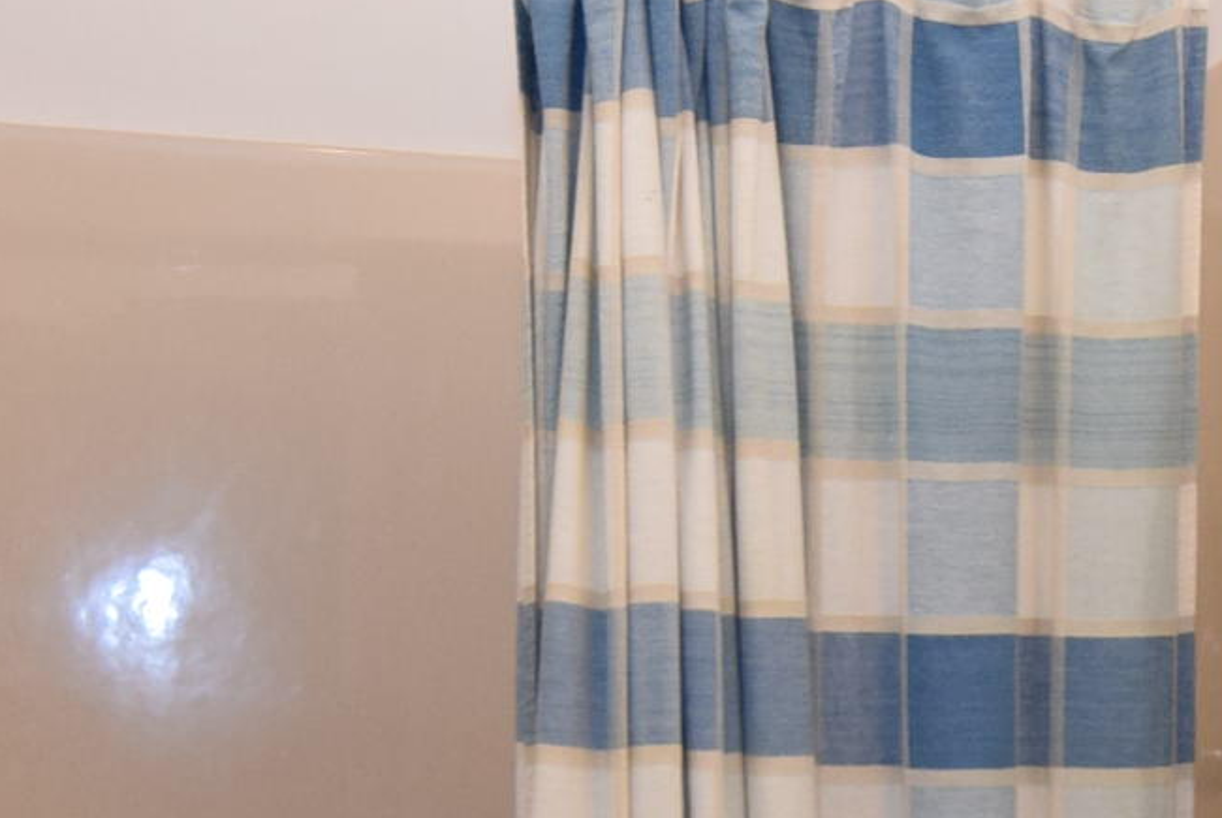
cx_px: 968
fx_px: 2345
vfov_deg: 18.8
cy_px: 957
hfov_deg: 28.6
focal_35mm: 69
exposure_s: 1/100
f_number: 5
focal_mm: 10
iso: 800
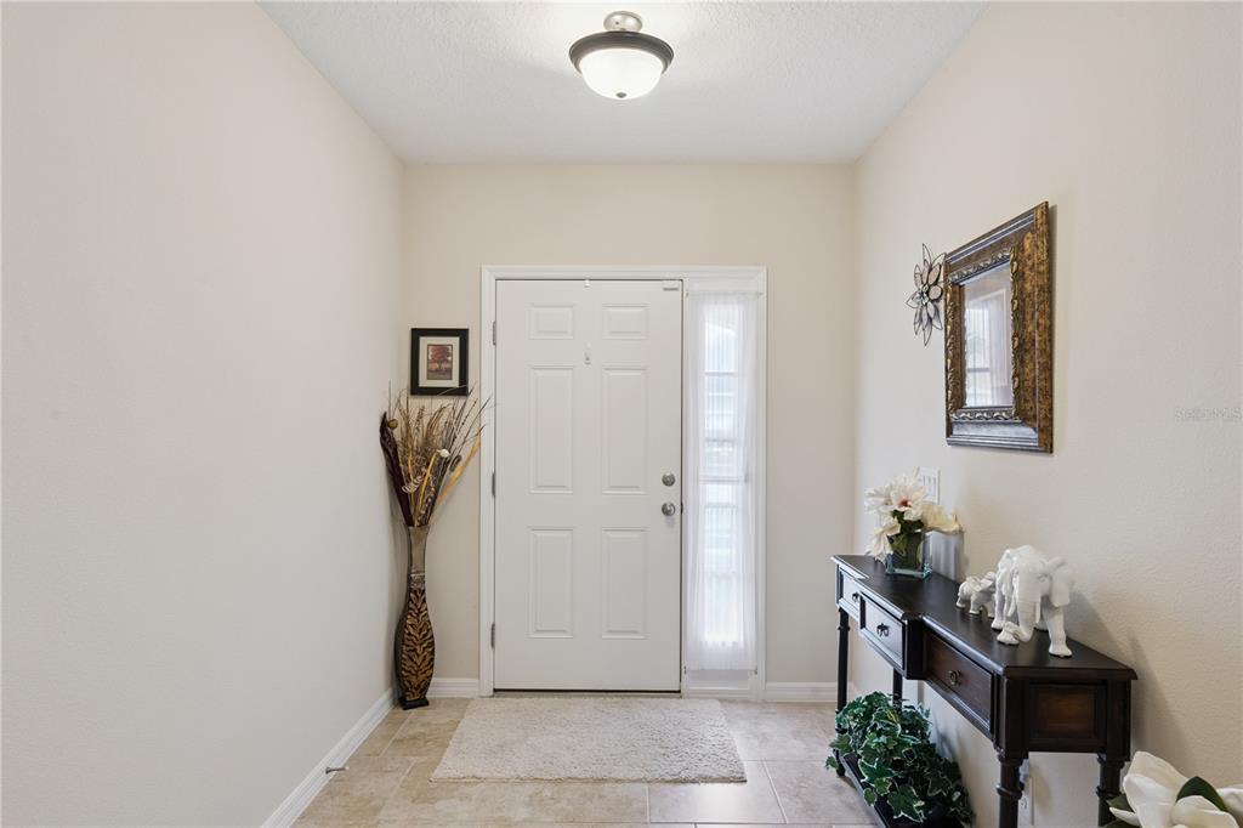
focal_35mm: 20
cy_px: 414
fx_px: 708
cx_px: 622
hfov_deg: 82.6
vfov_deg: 60.7
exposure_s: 1/10
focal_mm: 20.5
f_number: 10
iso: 800
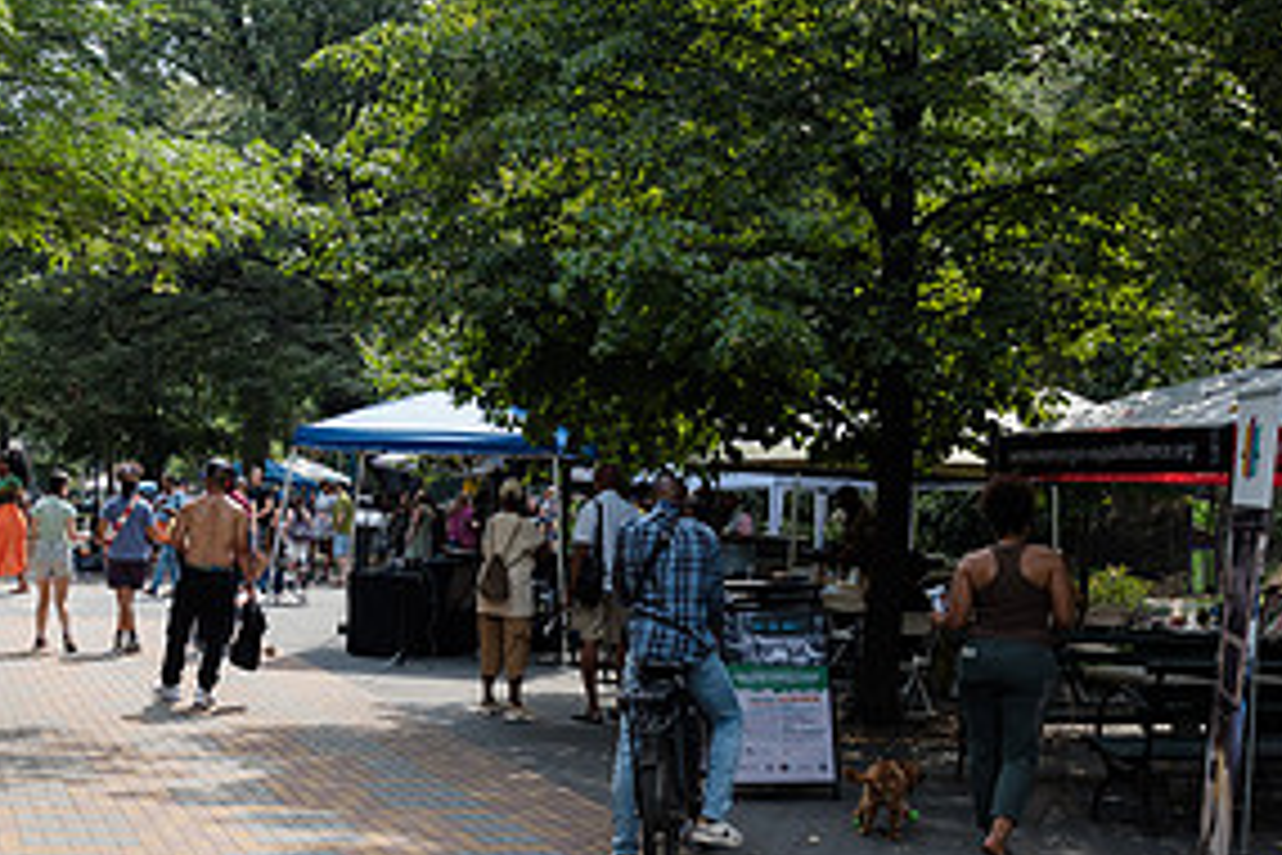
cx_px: 472
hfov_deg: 33.7
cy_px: 529
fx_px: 2101
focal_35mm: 59
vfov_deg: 22.9
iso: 200
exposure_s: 1/500
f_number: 3.5
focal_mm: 27
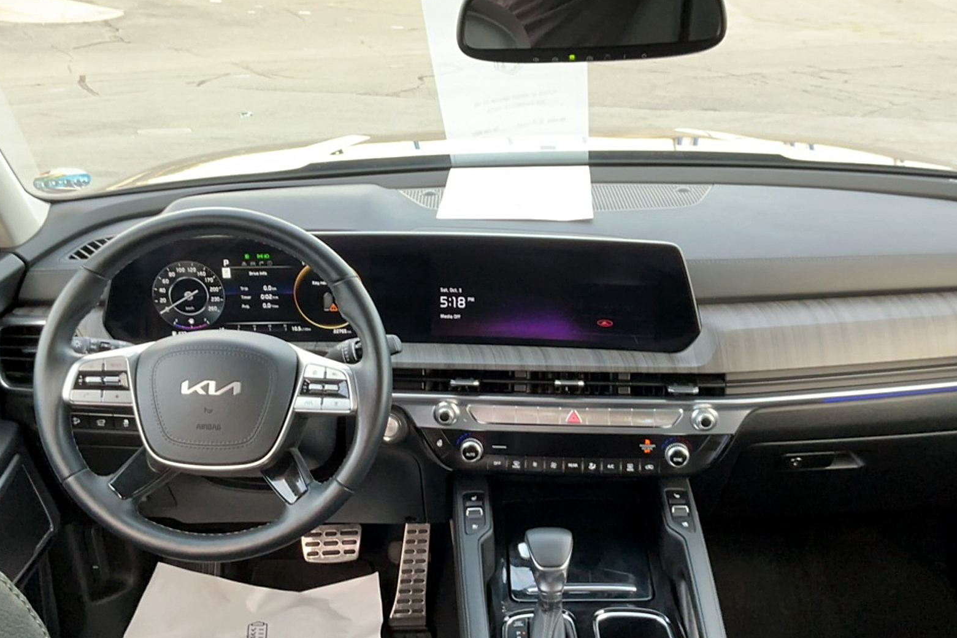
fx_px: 851
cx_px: 475
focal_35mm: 32
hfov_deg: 58.7
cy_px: 361
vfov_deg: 41.0
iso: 80
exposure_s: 1/60
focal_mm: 3
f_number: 1.8
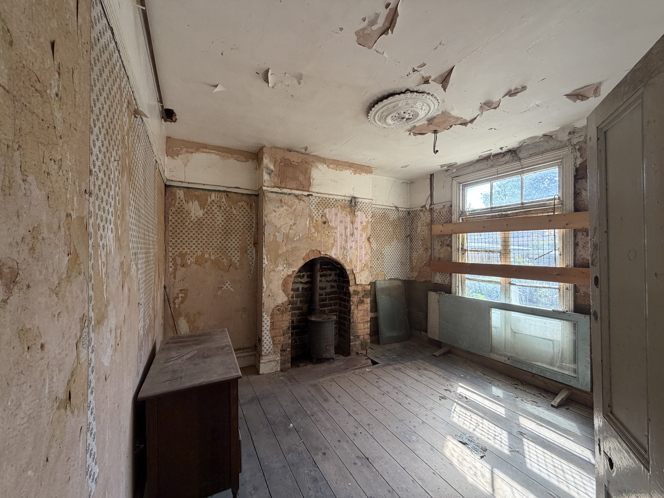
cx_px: 332
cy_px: 249
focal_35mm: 14
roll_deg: +0.1
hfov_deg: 102.1
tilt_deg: +0.3
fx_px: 269
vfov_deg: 85.7
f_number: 2.2
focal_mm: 2.22
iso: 125
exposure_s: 1/121
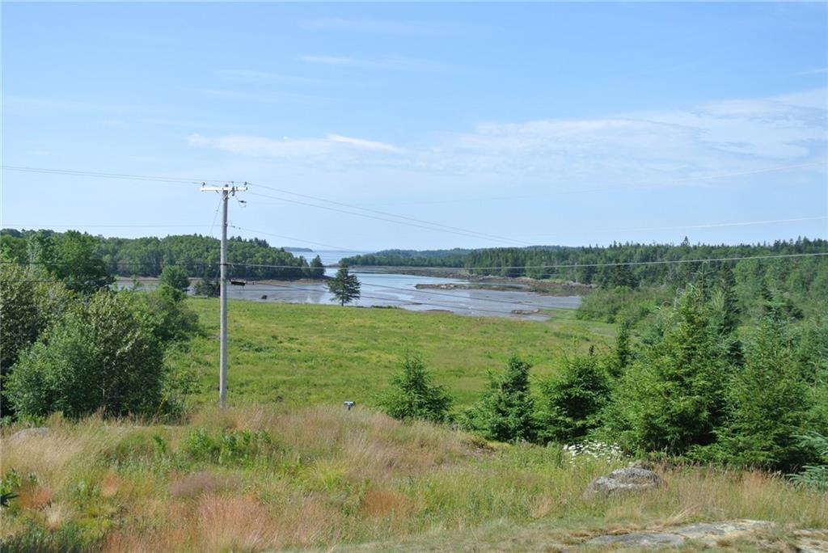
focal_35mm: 47
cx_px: 414
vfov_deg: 28.7
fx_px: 1082
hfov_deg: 41.9
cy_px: 276
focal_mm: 17.5
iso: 100
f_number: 4.5
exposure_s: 1/500
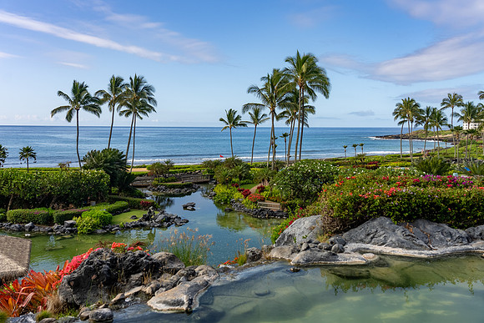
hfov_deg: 58.7
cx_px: 242
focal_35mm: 32
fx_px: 430
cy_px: 162
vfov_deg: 41.1
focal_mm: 32
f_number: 4
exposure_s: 1/1600
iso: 200
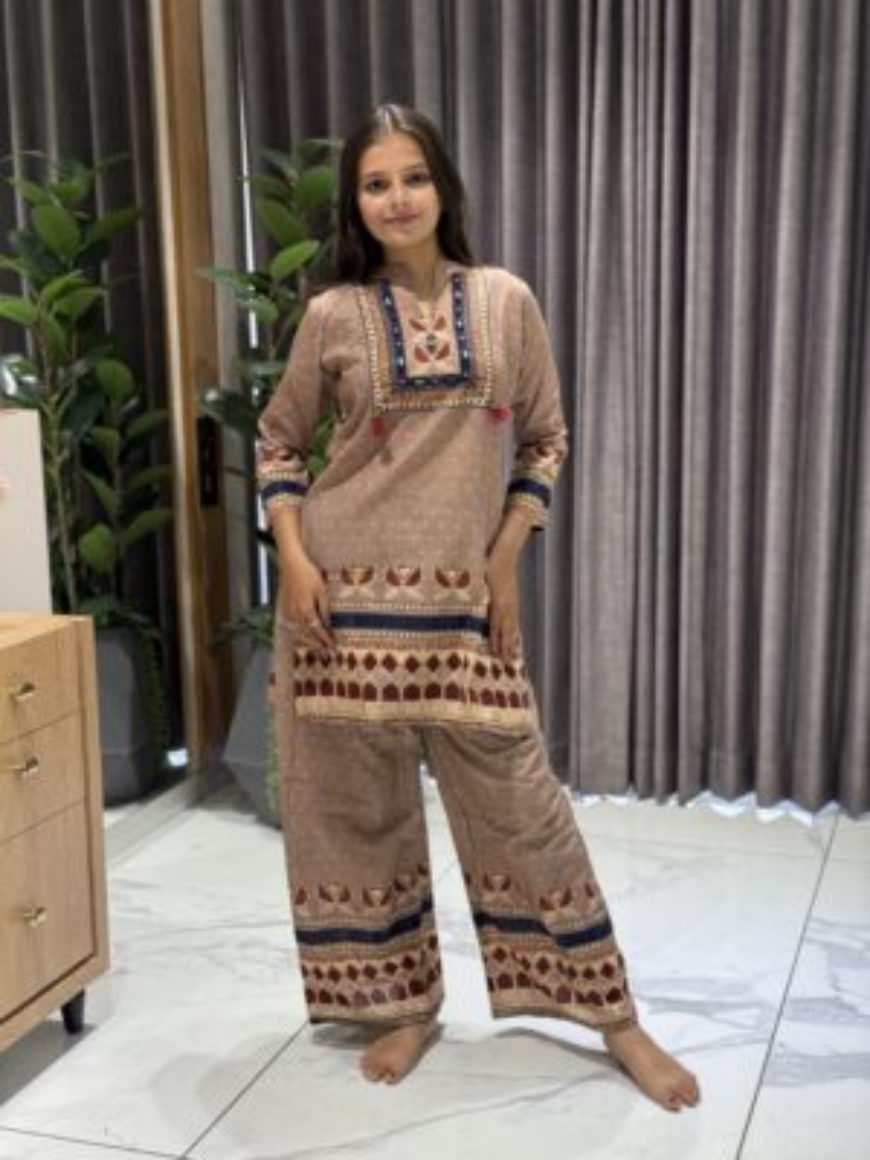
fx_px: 1609
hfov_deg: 30.3
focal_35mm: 48
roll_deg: +1.1
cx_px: 435
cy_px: 580
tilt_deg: -9.6
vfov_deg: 39.7
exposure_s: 1/50
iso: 125
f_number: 1.78
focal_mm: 6.76
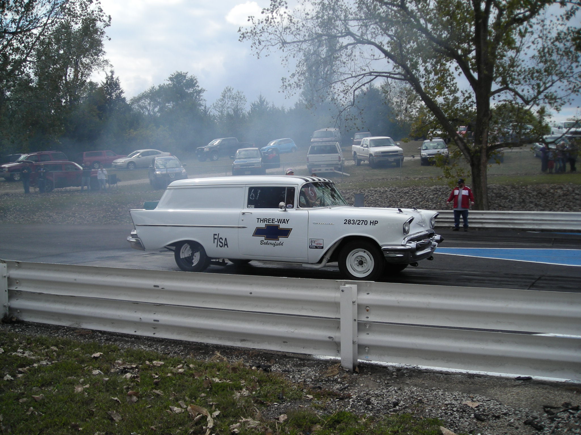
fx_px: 638
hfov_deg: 49.0
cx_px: 290
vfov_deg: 37.7
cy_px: 218
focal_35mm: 38
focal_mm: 6.3
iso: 50
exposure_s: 1/240
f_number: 6.4
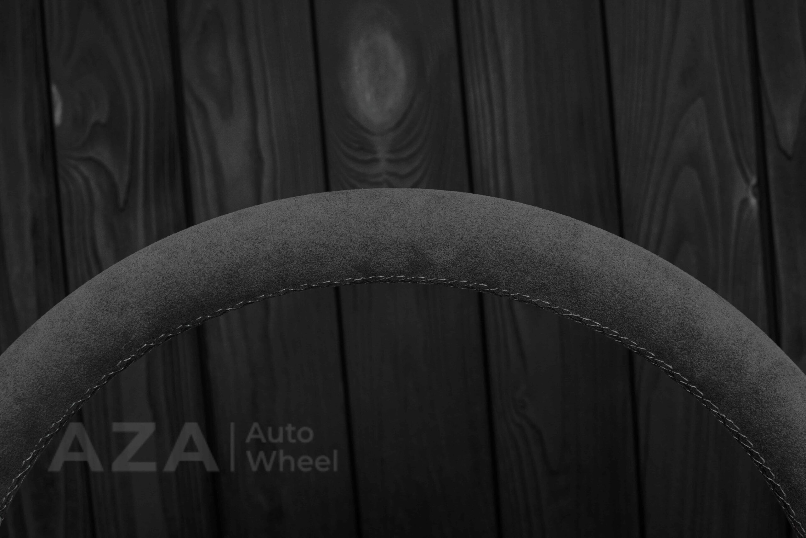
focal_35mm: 52
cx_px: 403
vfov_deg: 25.8
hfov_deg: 37.8
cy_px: 269
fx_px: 1175
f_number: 6.3
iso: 500
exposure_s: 1/125
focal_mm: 35
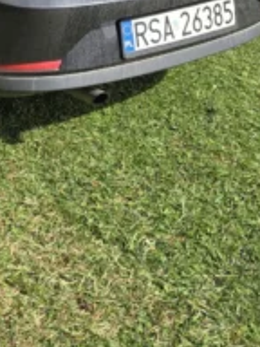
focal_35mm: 72
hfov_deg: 19.5
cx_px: -36
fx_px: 721
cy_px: -7
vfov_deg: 25.6
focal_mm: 5.4
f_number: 1.8
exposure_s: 1/2921
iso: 80
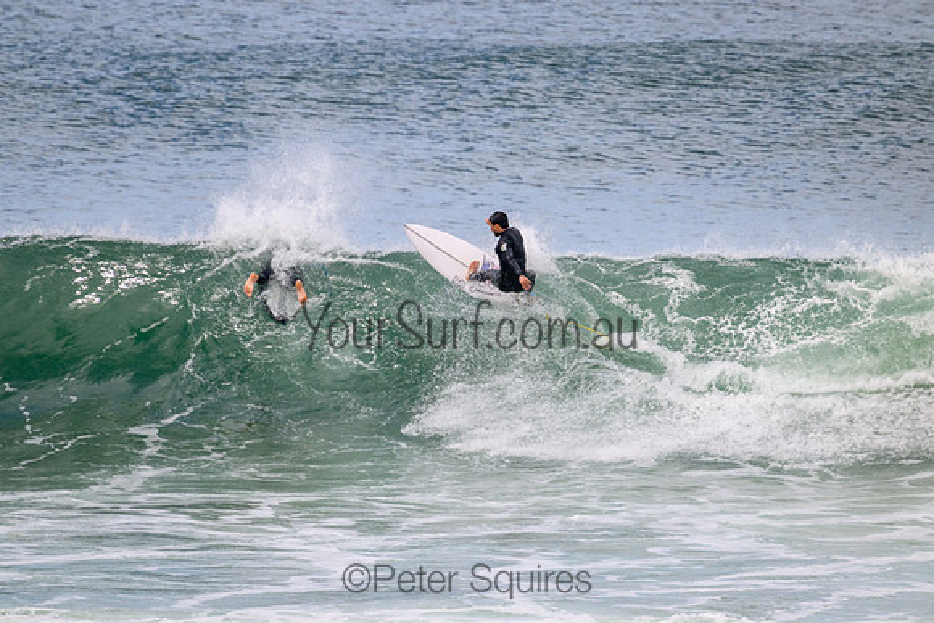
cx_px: 467
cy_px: 312
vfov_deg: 1.7
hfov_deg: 2.6
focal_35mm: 800
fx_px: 20759
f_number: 11
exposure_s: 1/2000
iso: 1100
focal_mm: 800
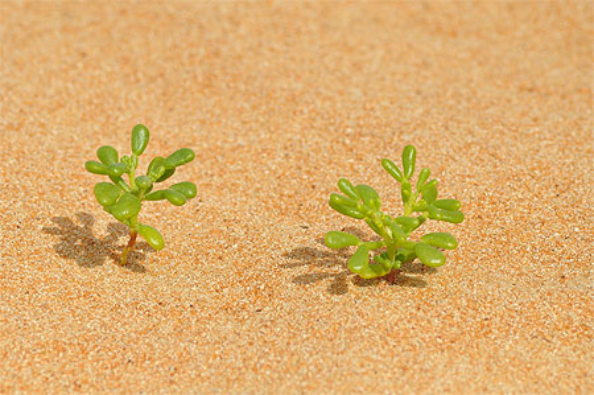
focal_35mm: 278
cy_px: 198
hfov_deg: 7.4
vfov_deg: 4.9
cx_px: 297
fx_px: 4574
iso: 1000
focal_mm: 185
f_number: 14
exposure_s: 1/1250
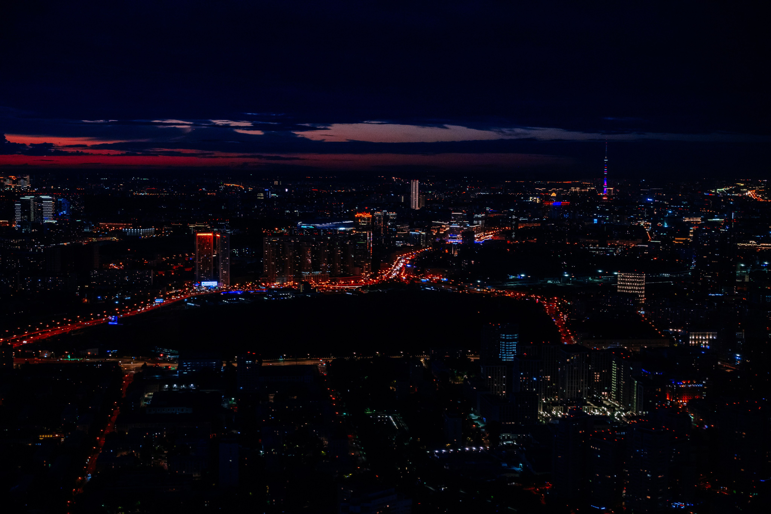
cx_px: 386
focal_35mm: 50
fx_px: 1071
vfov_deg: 27.0
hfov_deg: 39.6
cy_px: 257
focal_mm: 33
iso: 800
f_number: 2.8
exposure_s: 1/30
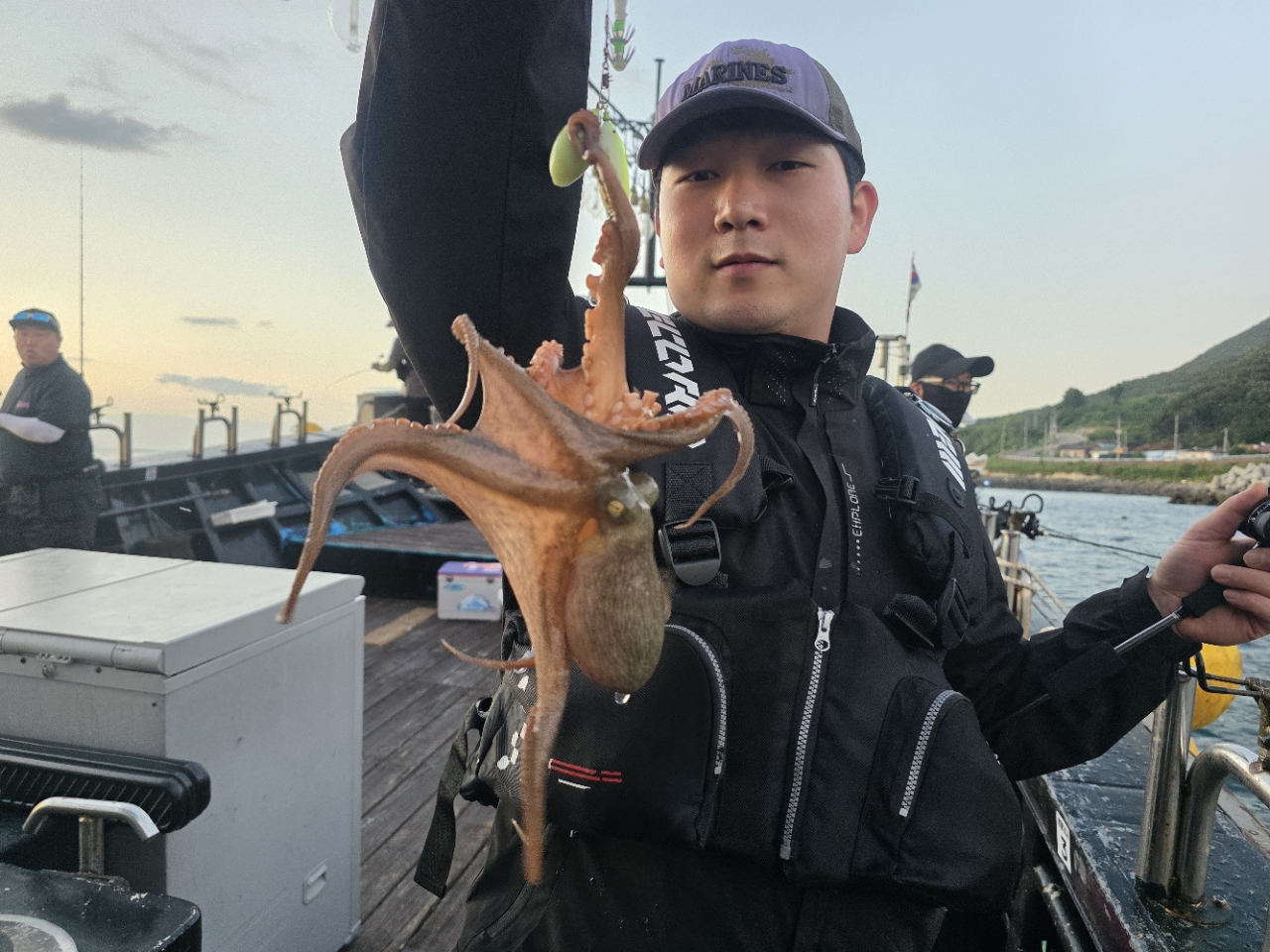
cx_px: 635
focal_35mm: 23
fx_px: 844
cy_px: 476
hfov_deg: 73.9
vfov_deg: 58.9
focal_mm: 6.3
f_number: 1.7
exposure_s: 1/120
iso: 200
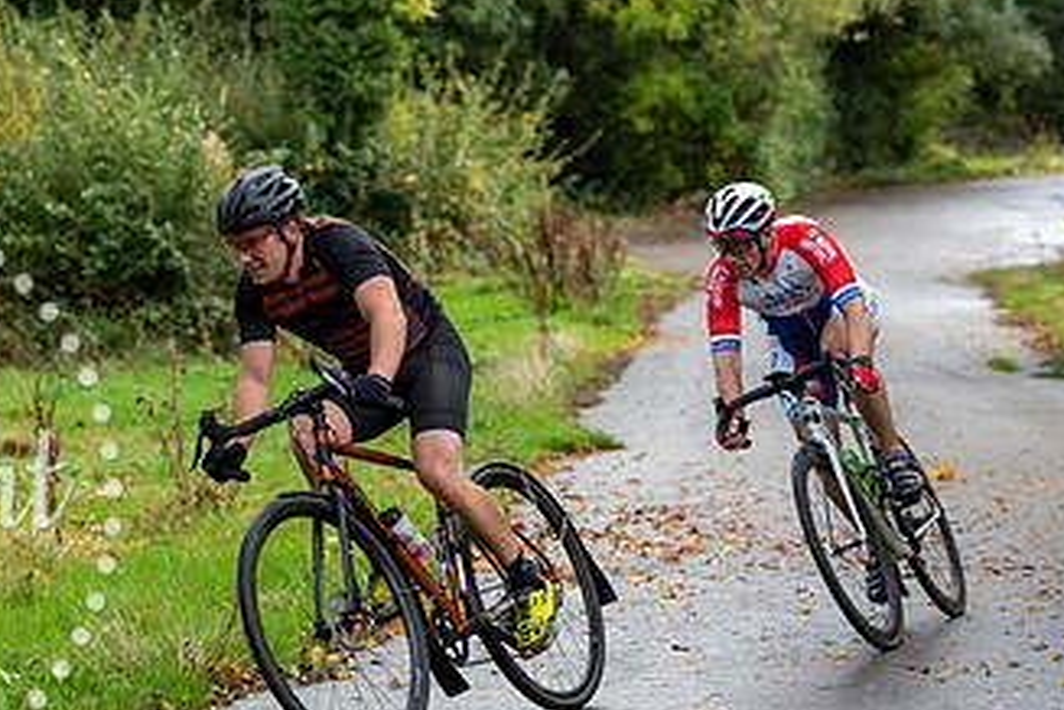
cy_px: 327
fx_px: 3665
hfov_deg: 16.5
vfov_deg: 11.1
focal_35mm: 124
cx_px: 322
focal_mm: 70
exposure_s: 1/500
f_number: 3.2
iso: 200
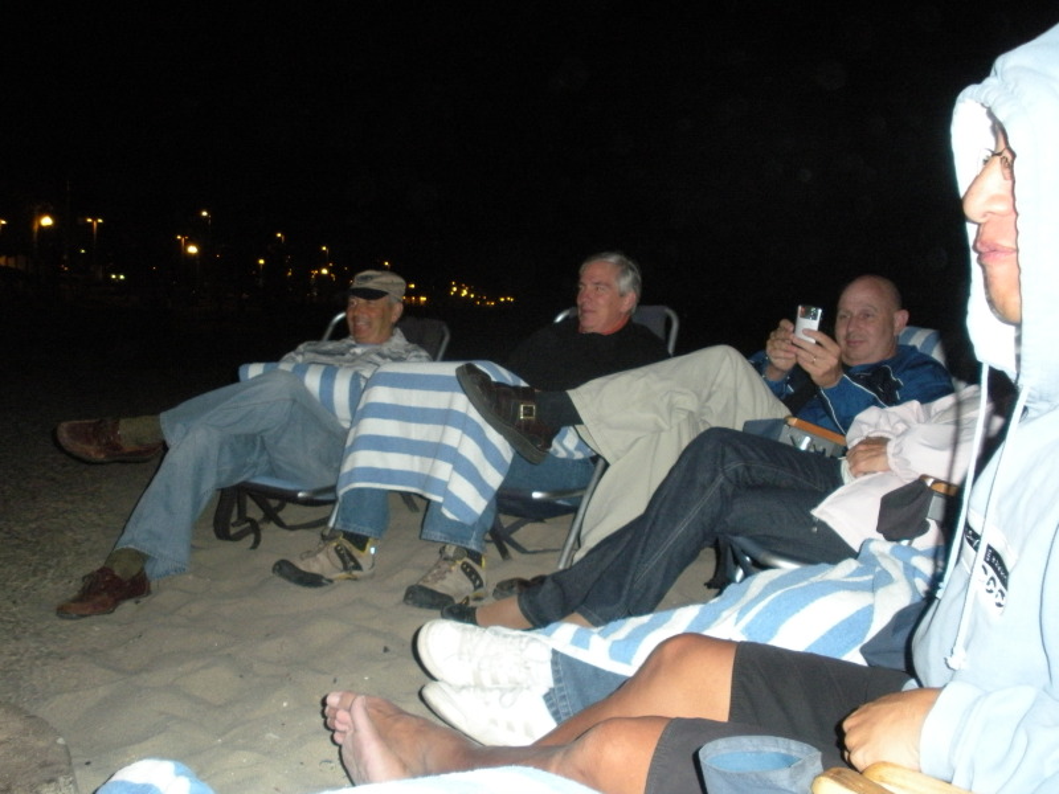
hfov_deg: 51.4
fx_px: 1101
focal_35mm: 36
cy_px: 397
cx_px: 530
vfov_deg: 39.7
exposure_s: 1/60
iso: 413
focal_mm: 6.3
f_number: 3.5
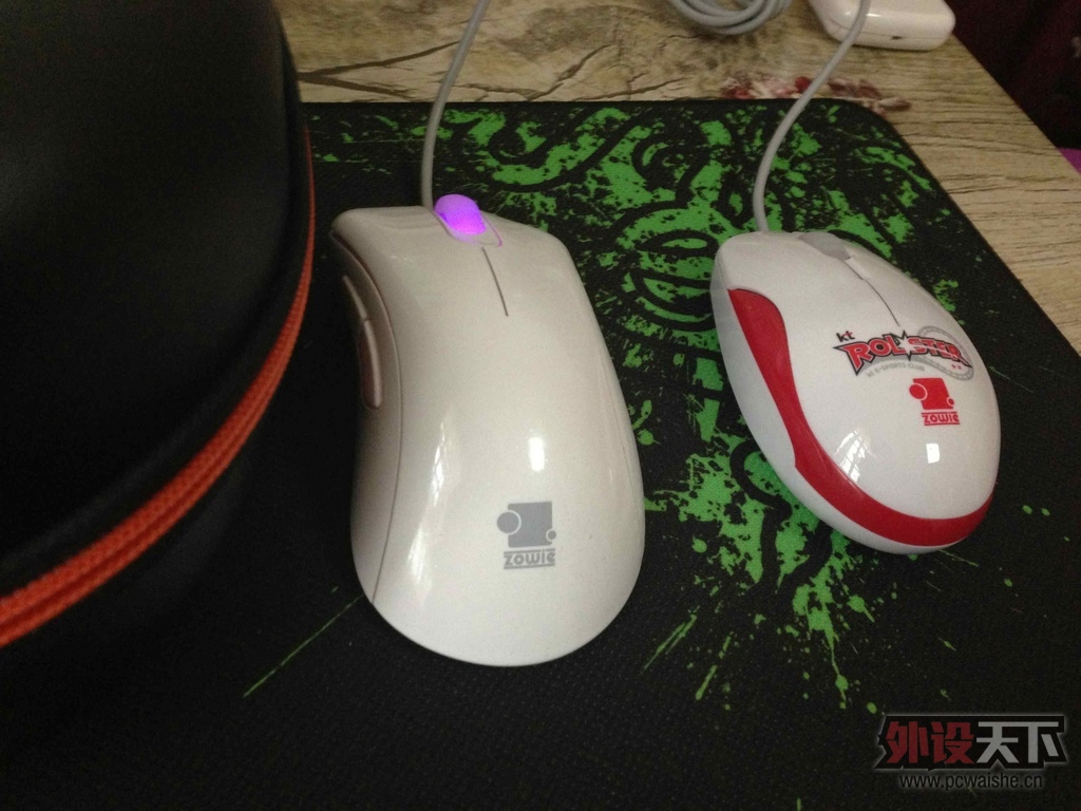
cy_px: 406
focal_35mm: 33
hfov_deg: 55.4
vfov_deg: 42.9
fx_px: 1031
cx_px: 540
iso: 400
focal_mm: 4.13
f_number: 2.4
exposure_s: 1/17
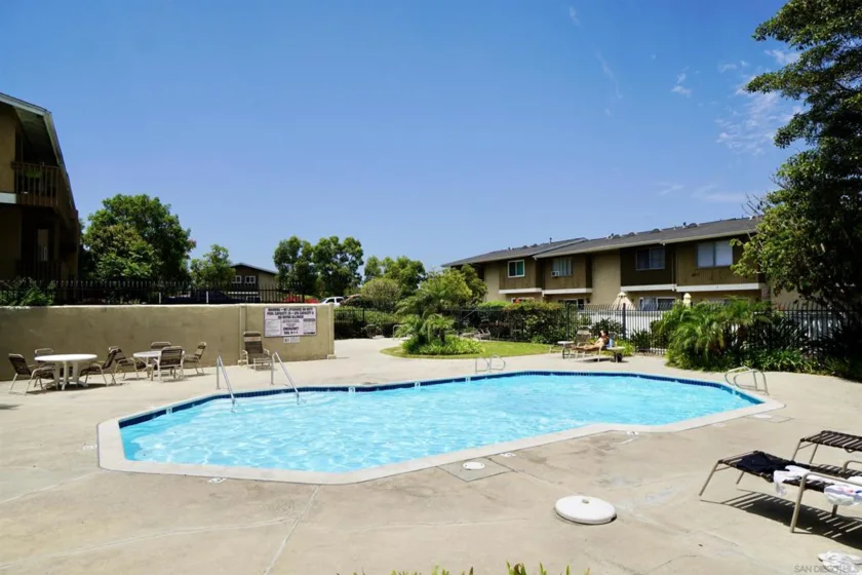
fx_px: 503
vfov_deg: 59.5
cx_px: 431
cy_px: 288
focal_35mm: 21
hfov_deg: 81.2
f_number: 5
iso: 100
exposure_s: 1/1600
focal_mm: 14
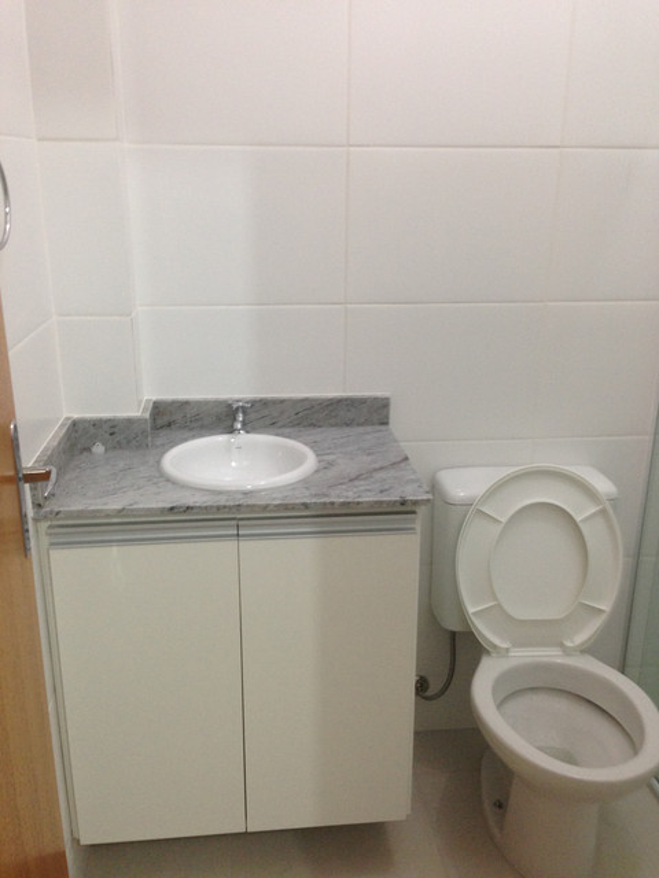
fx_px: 838
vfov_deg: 55.4
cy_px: 439
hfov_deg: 42.9
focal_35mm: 33
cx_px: 330
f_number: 2.4
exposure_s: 1/20
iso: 125
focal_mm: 4.12
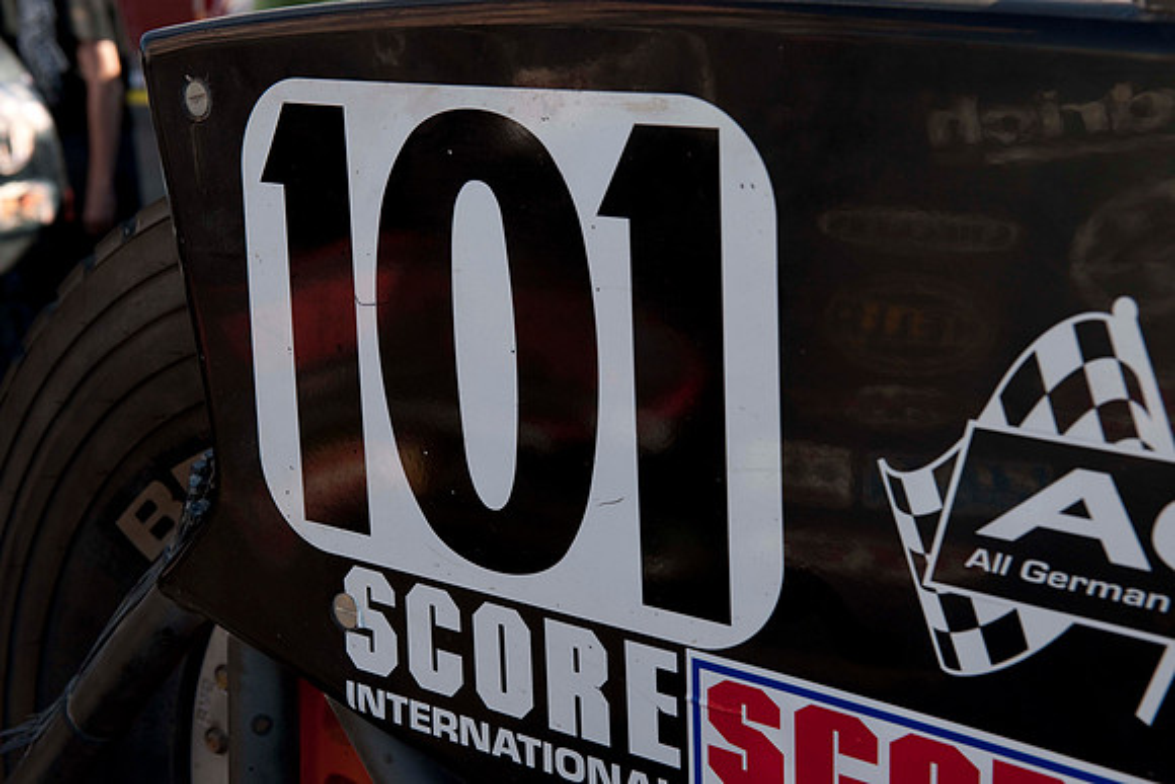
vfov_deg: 22.6
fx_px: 1959
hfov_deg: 33.4
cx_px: 588
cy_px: 392
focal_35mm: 60
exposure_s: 1/250
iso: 320
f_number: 8
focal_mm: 60
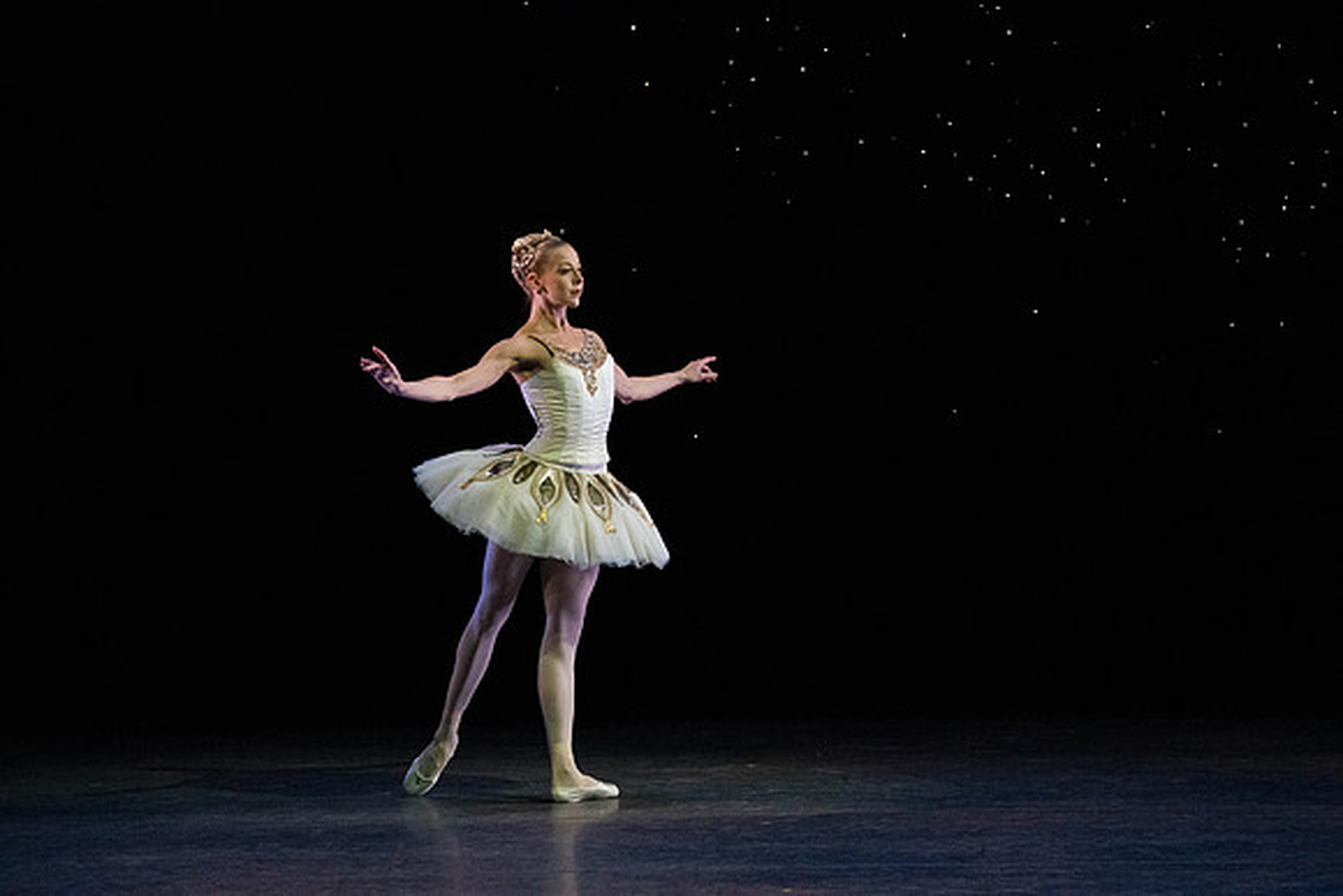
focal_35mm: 379
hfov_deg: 5.4
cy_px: 448
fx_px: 14141
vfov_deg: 3.6
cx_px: 672
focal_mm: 379
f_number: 9
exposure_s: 1/400
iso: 20000
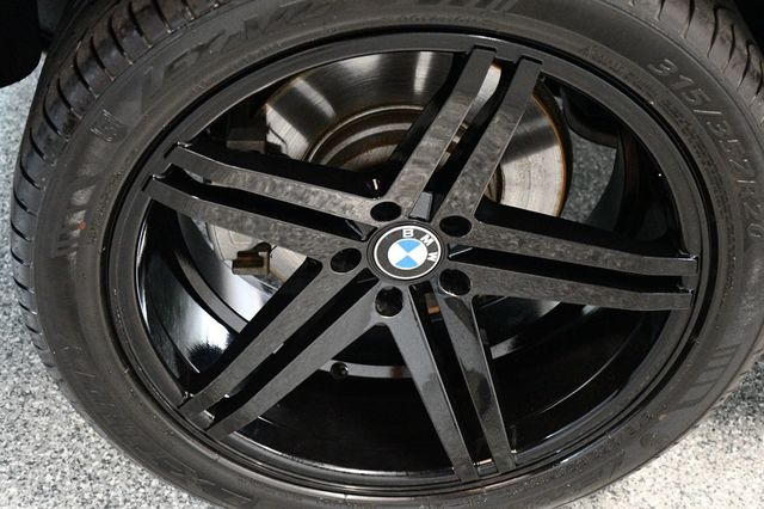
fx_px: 1273
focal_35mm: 60
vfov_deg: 22.6
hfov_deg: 33.4
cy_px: 254
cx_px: 382
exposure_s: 1/60
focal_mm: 40
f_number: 4.5
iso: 7200
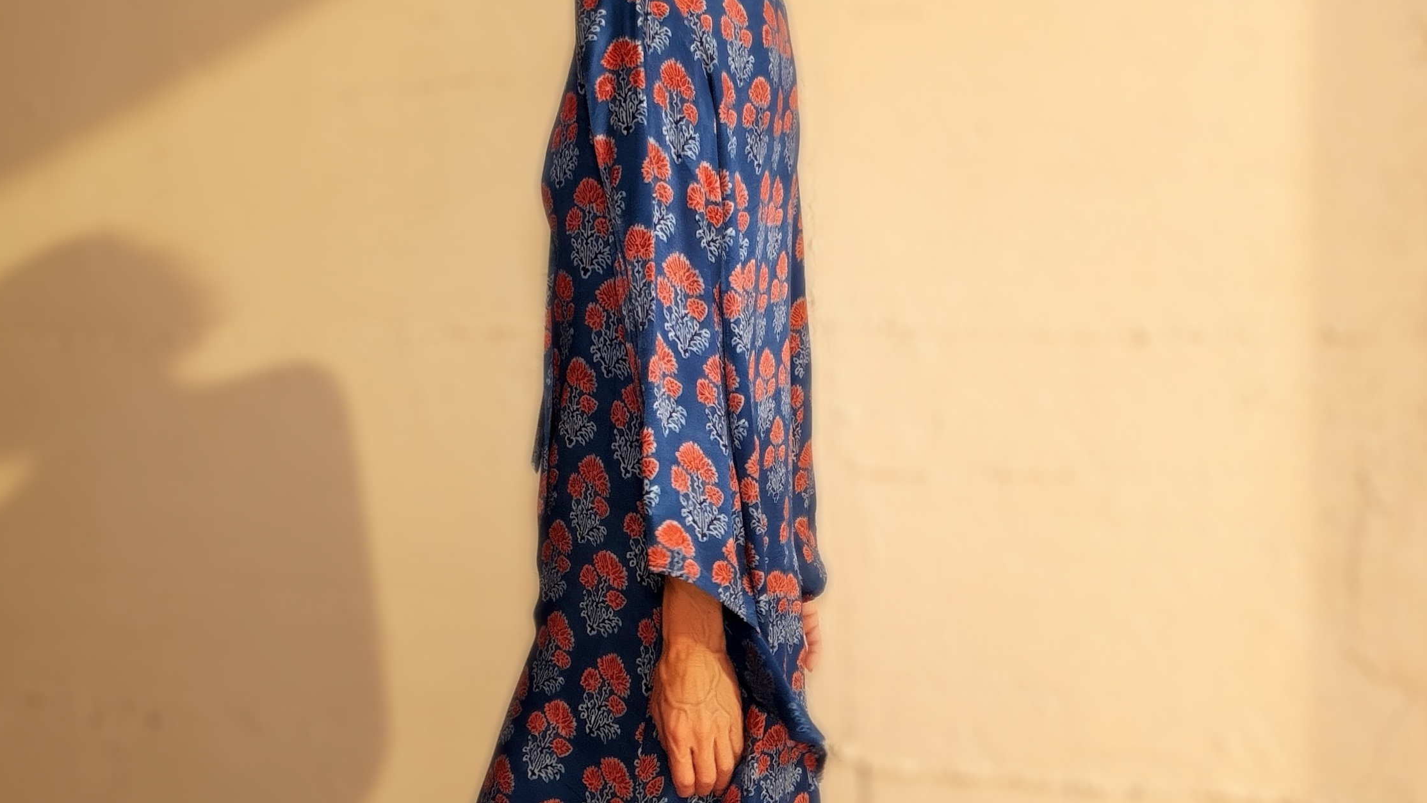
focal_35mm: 44
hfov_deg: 46.4
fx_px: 1665
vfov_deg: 26.9
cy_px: 560
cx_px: 714
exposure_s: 1/466
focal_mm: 2.71
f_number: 1.9
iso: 25
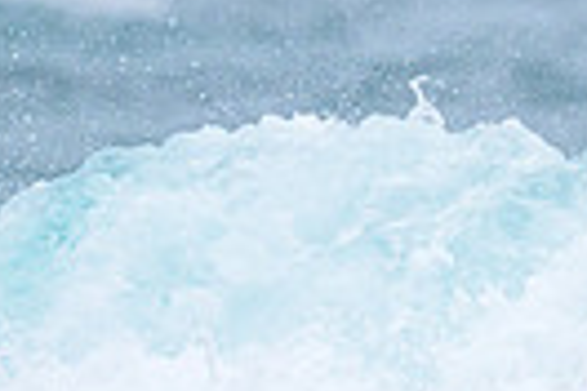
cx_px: 954
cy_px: 400
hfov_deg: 0.4
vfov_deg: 0.3
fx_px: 78603
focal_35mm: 4821
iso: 360
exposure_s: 1/2000
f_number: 6.3
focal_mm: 800
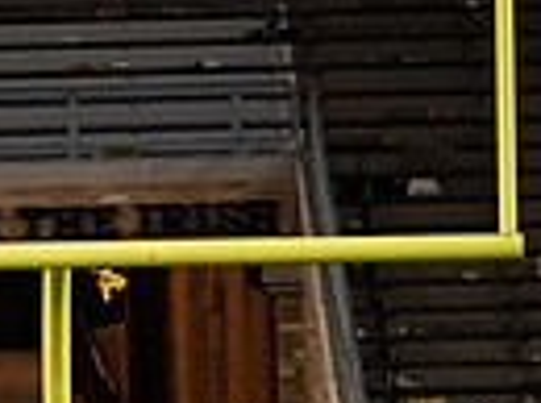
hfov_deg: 1.8
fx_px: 17409
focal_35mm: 1116
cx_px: -429
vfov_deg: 1.3
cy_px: 600
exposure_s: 1/500
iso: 5600
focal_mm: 260
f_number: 4
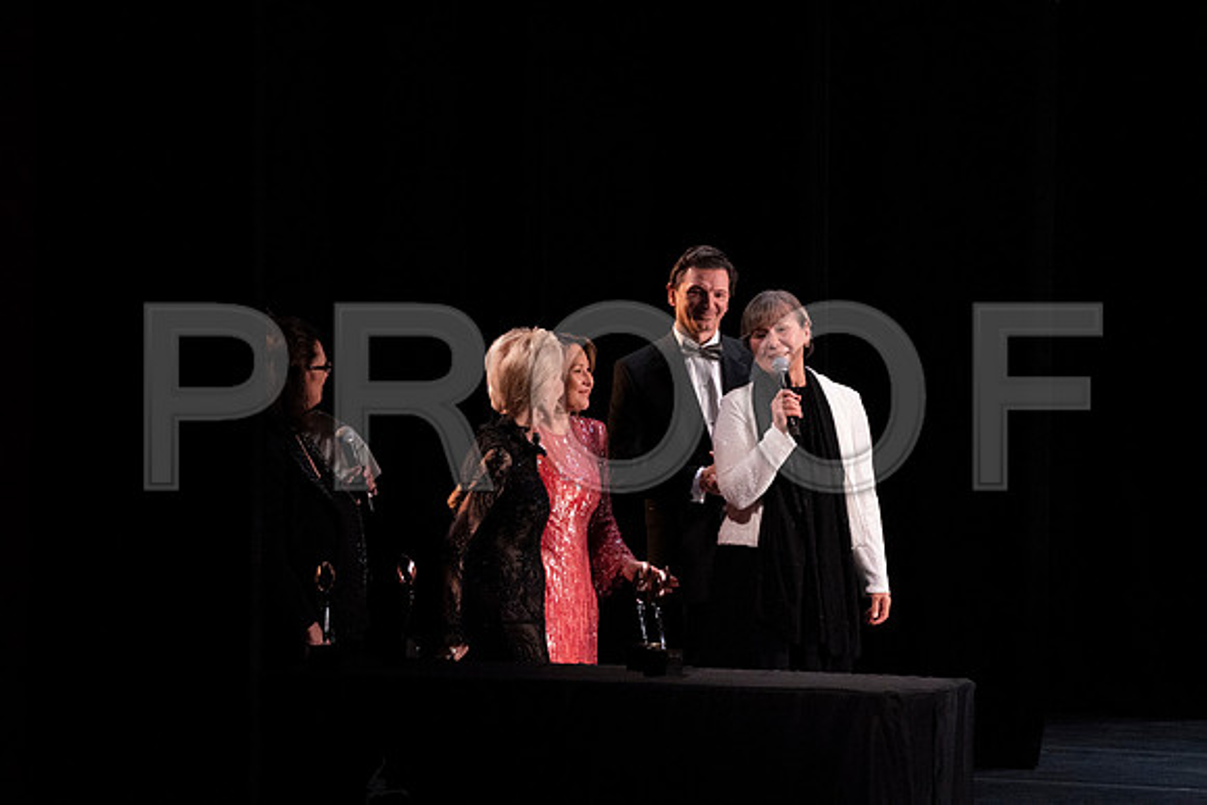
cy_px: 402
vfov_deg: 3.4
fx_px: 13414
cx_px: 604
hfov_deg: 5.2
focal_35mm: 400
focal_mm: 400
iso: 12800
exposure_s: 1/320
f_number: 8
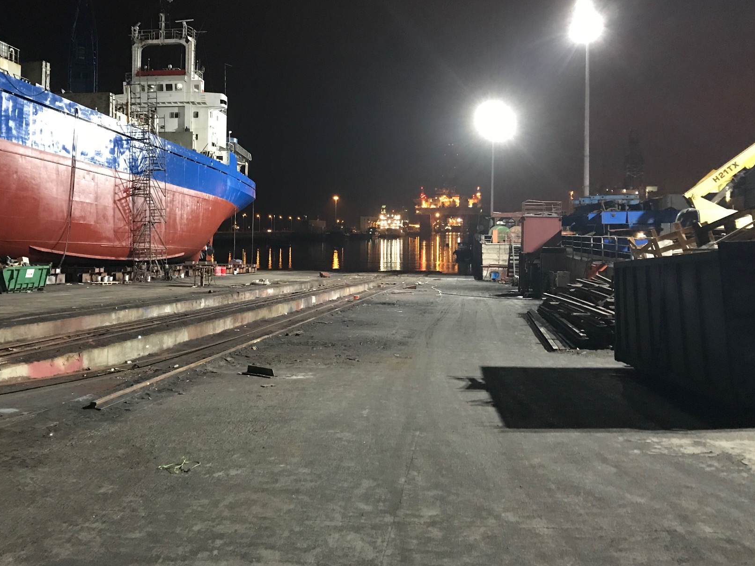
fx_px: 763
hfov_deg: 52.4
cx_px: 318
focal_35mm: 35
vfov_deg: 40.6
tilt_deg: -1.4
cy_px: 232
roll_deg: +0.2
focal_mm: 3.99
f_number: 1.8
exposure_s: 1/5
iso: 80
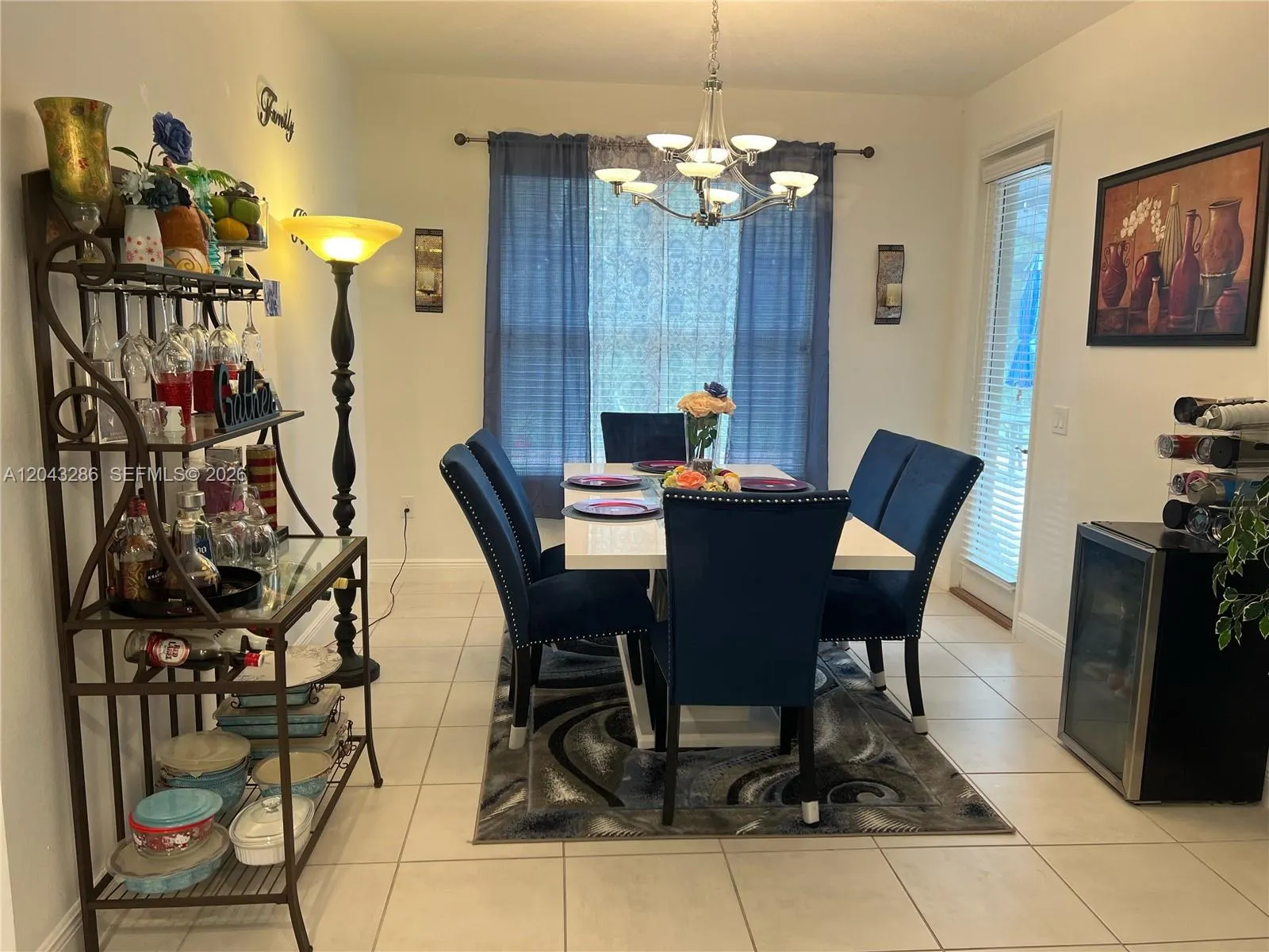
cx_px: 634
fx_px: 953
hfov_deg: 67.3
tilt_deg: -9.4
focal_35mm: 26
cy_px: 476
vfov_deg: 53.1
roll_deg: -1.2
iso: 100
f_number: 1.5
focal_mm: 5.7
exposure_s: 1/60
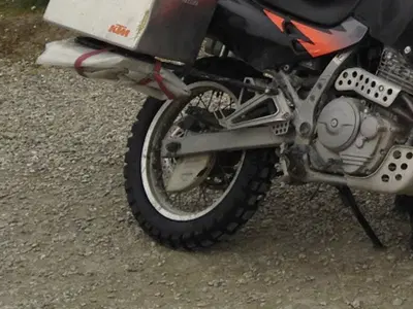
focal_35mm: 99
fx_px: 1181
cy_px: -146
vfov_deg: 14.1
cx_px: 578
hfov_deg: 18.1
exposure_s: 1/417
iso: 50
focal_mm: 4.12
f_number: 2.4
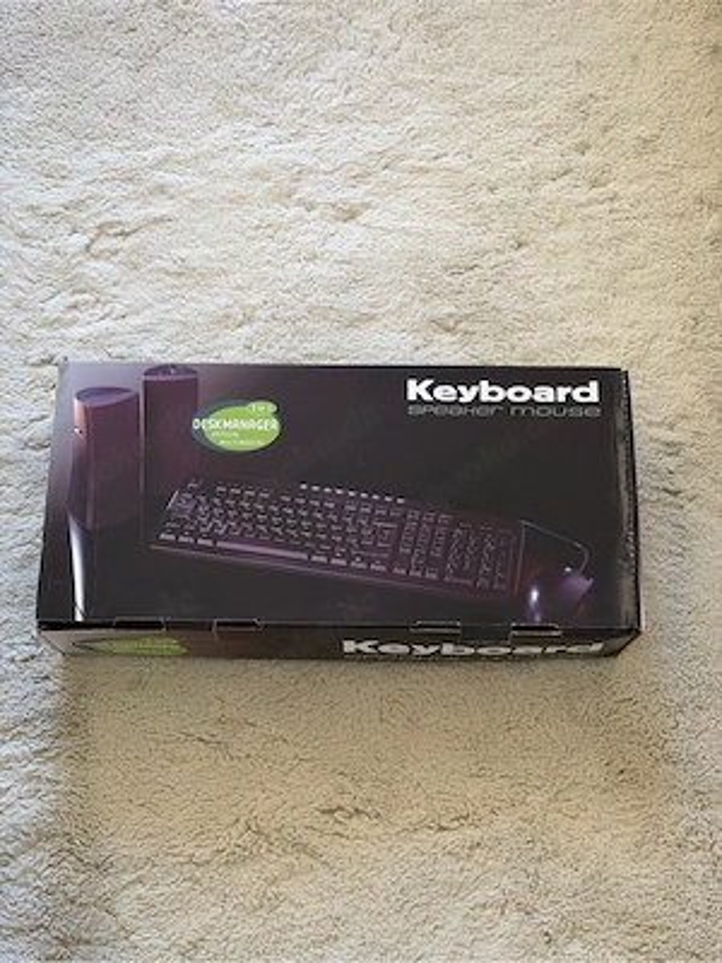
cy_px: 482
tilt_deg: -69.9
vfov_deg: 39.7
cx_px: 361
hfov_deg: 30.3
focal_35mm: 48
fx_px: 1335
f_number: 1.78
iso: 250
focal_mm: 6.76
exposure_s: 1/60
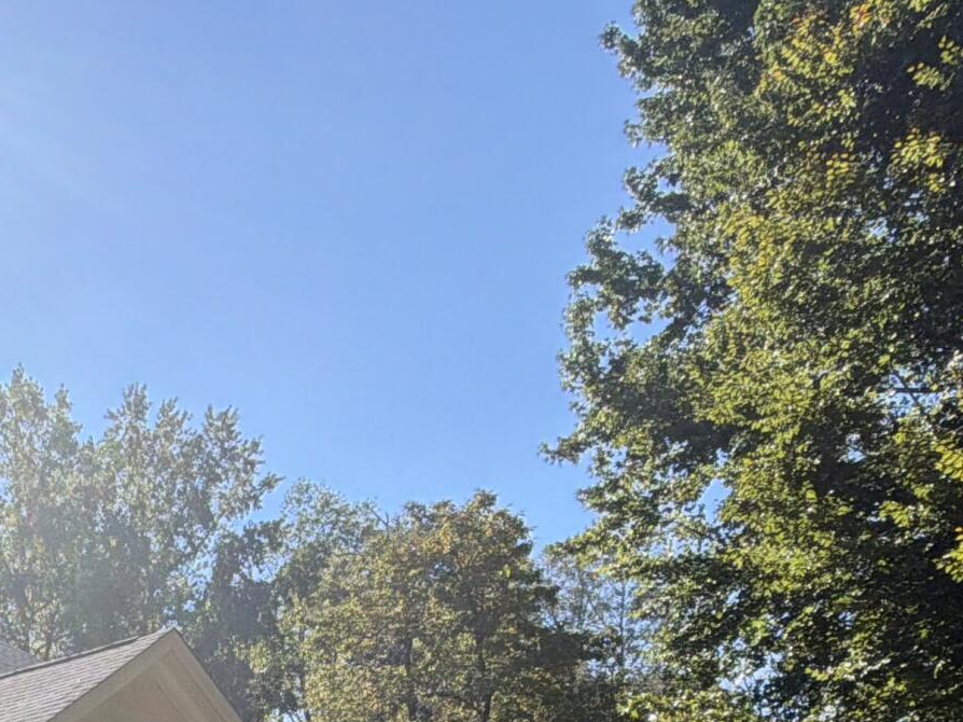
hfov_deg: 34.7
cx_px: -103
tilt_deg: +2.8
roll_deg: -0.3
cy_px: 938
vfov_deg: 26.3
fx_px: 1307
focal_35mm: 47
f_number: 2.2
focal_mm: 2.22
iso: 40
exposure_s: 1/569
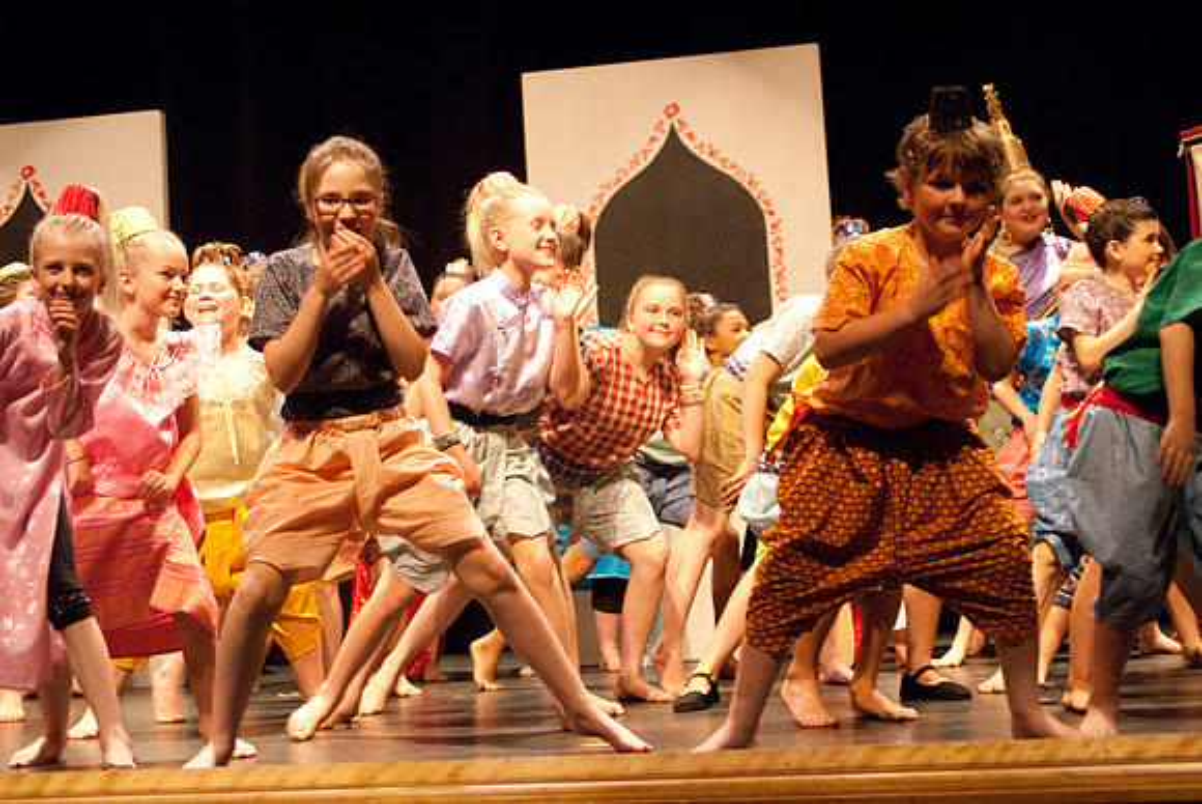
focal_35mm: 57
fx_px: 1905
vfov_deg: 23.8
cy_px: 402
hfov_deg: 35.0
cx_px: 601
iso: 1000
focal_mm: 38
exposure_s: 1/125
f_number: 2.8
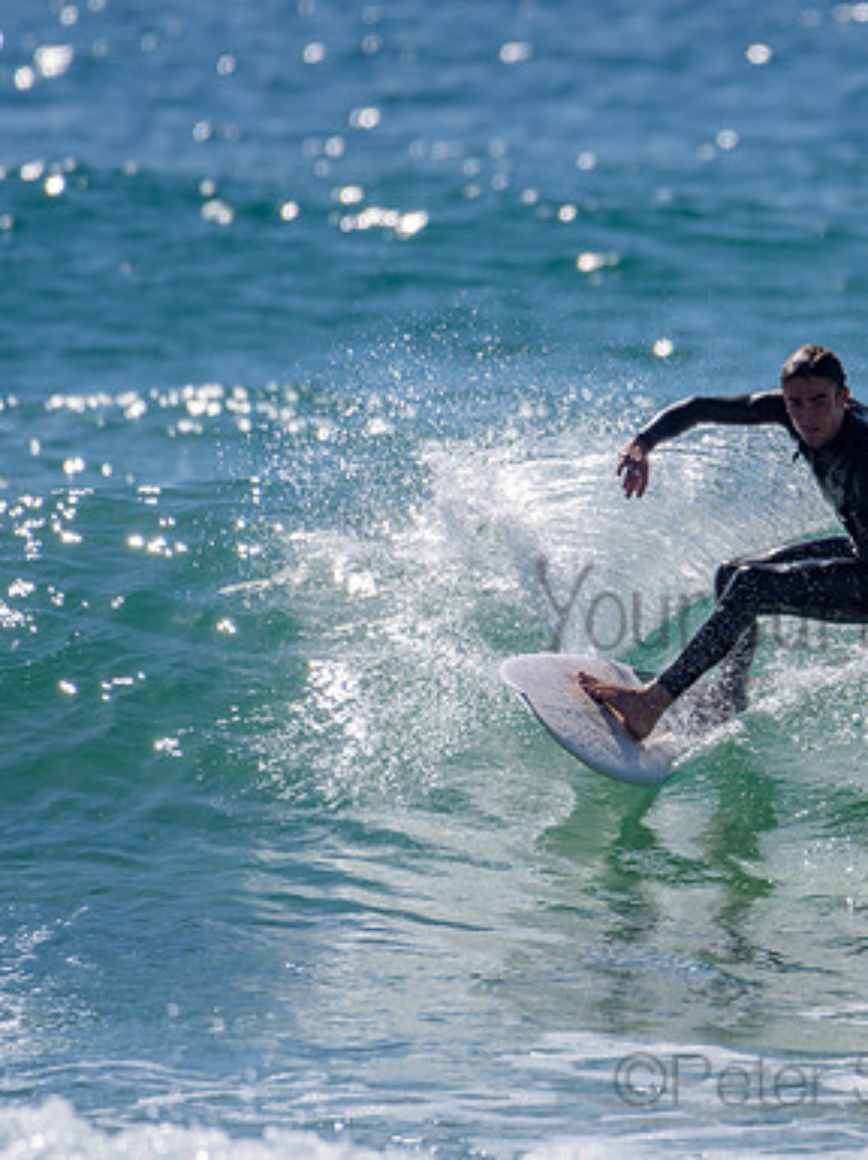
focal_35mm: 884
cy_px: 467
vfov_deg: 2.2
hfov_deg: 1.7
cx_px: 886
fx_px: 29604
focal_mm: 500
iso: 100
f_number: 5.6
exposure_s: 1/2000
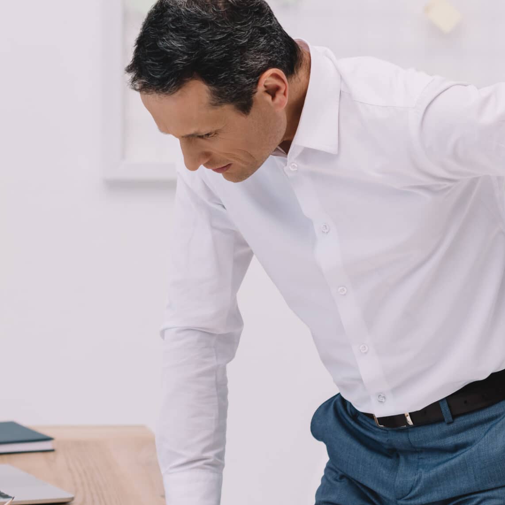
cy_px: 221
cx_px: 156
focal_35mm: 162
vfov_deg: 10.8
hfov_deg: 10.8
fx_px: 2674
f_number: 3.5
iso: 160
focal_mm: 85
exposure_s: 1/160
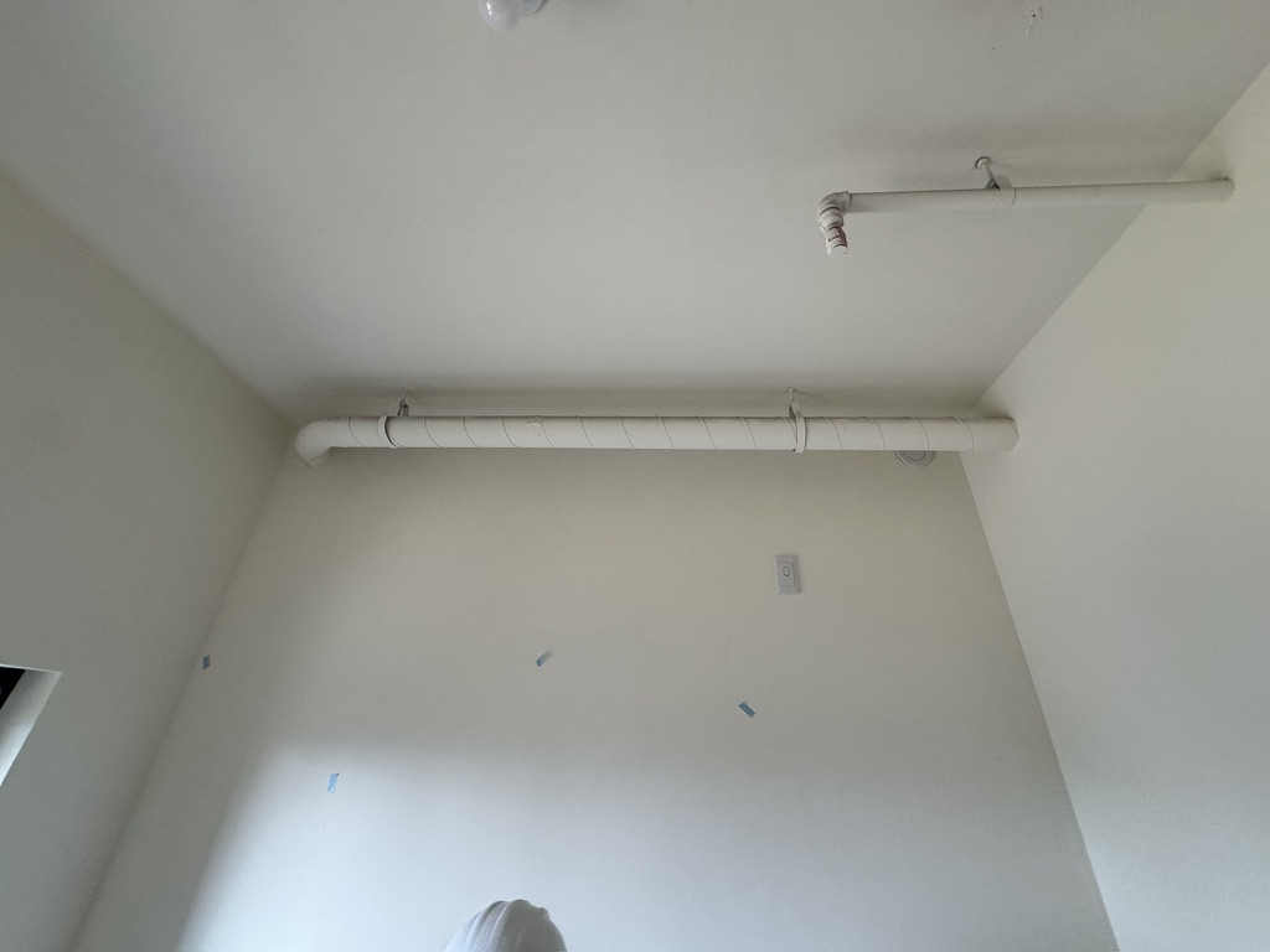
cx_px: 635
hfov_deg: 102.1
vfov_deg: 85.7
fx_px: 514
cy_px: 476
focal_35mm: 14
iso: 160
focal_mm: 2.22
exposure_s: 1/120
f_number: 2.2
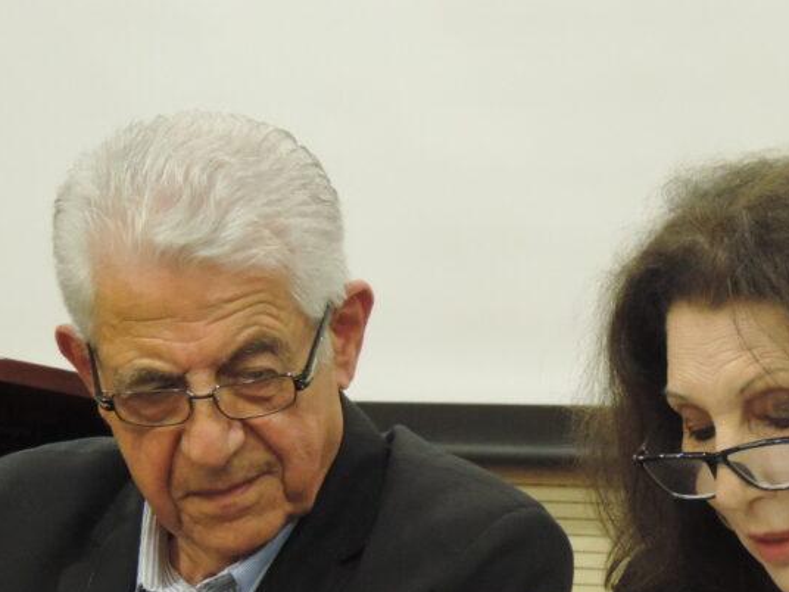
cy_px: 490
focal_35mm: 325
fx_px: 7408
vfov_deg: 4.6
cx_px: 396
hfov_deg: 6.1
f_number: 4.5
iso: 800
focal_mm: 30.3
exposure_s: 1/25
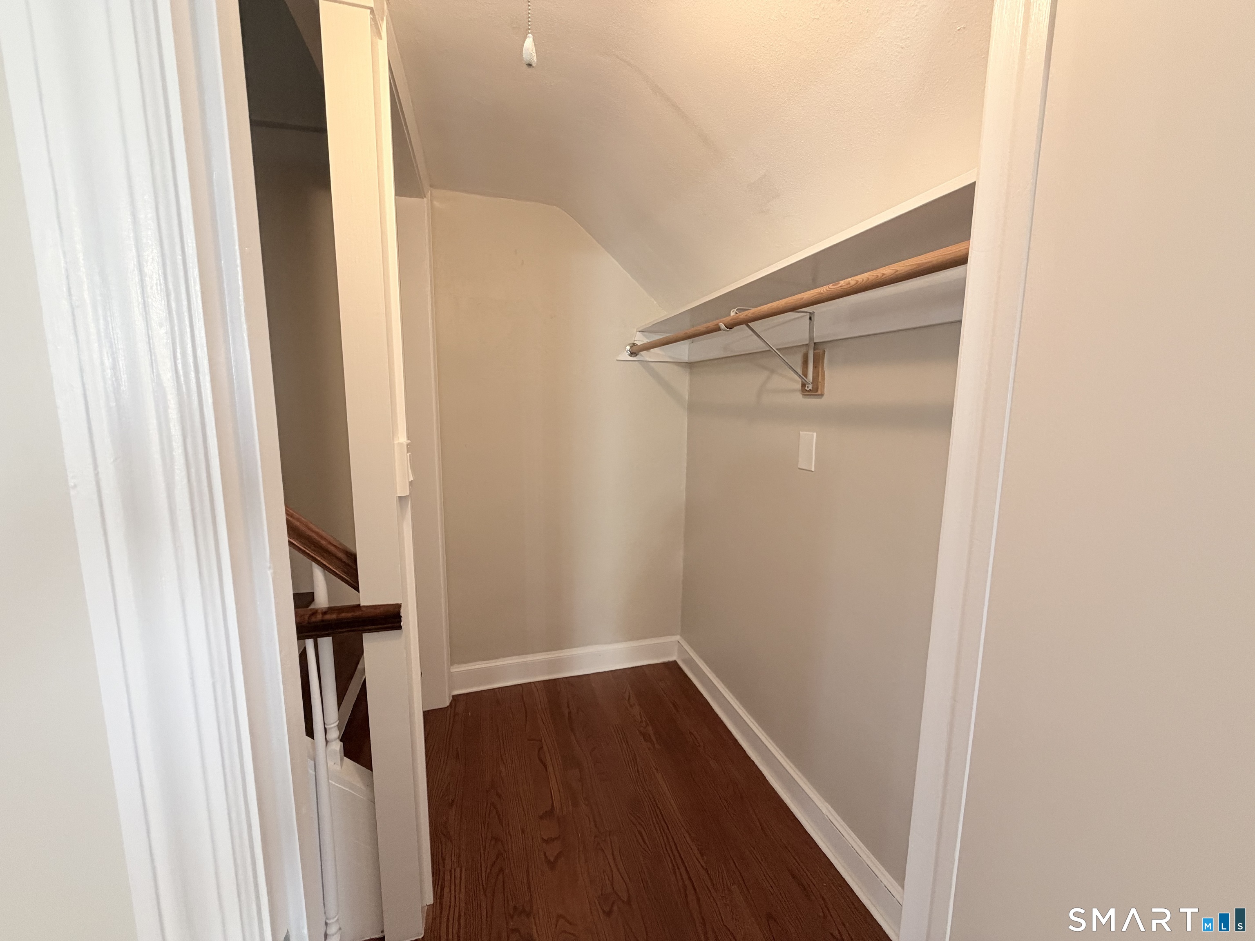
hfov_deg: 102.1
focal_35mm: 14
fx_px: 508
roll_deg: +0.8
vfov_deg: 85.7
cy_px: 470
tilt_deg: -7.8
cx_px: 628
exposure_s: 1/60
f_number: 2.2
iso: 250
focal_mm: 2.22
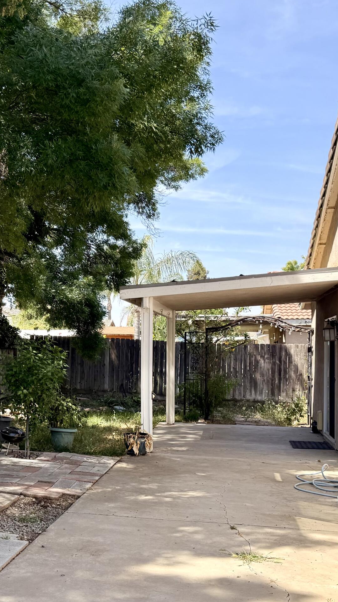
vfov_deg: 49.3
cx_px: 63
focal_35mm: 41
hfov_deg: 28.3
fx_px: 653
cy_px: 334
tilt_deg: +1.9
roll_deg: -0.9
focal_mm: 6.76
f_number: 1.78
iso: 80
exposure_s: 1/2000
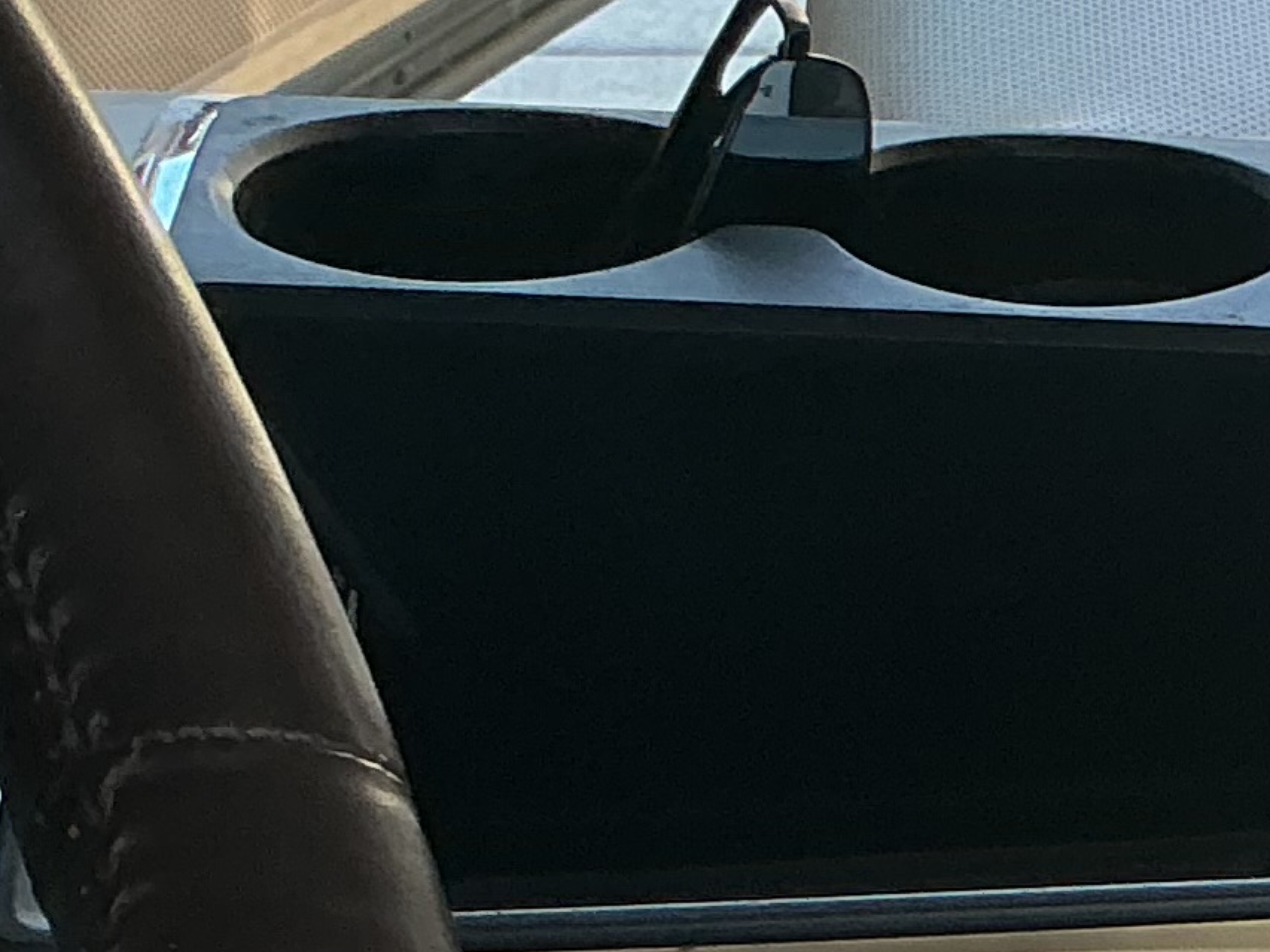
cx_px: 2704
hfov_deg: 12.4
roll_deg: +1.1
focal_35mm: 137
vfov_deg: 10.8
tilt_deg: -29.1
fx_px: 5027
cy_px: 549
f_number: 1.8
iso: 25
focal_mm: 3
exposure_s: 1/120
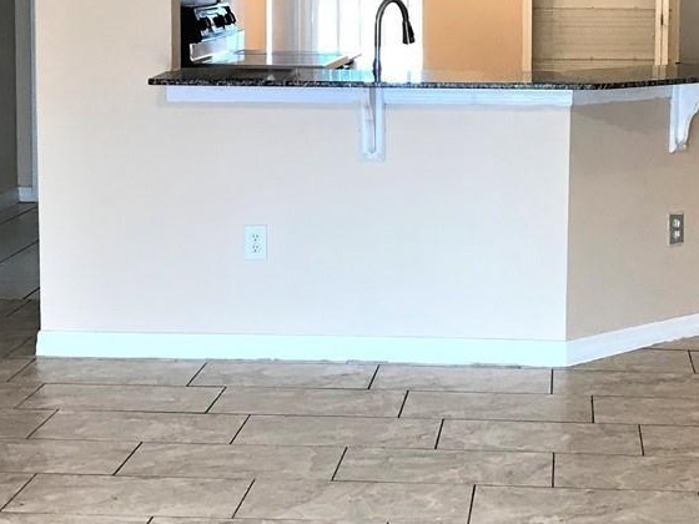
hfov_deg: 24.3
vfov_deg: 18.2
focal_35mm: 80
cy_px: 95
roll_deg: -0.1
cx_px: 484
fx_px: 1615
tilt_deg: -3.8
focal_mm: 3.99
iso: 40
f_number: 1.8
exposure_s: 1/24
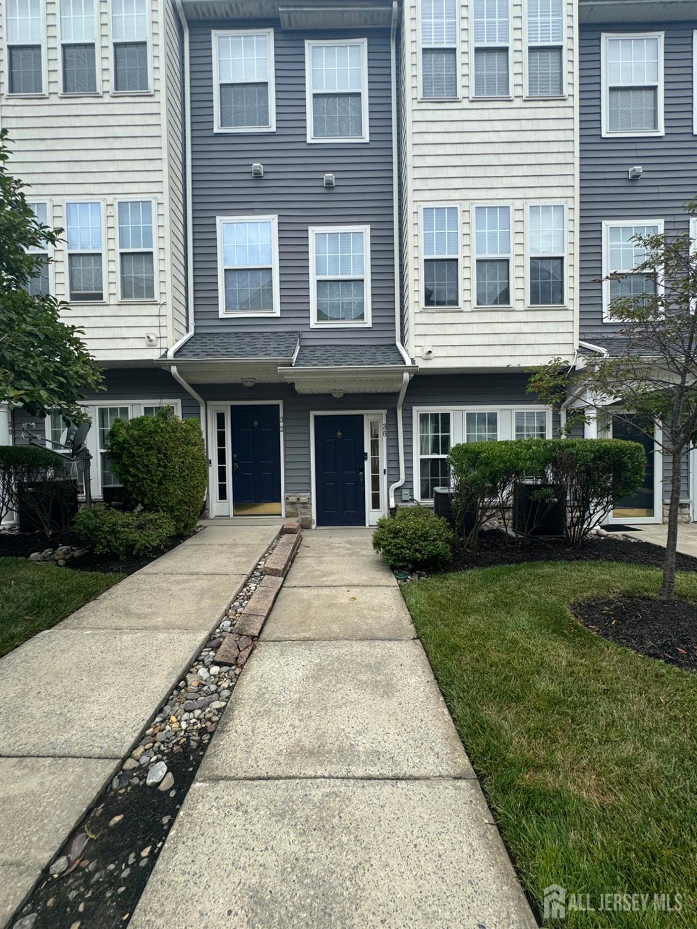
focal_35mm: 14
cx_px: 348
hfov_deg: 85.7
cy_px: 464
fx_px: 376
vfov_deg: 102.1
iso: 40
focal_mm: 2.22
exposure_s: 1/687
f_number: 2.2
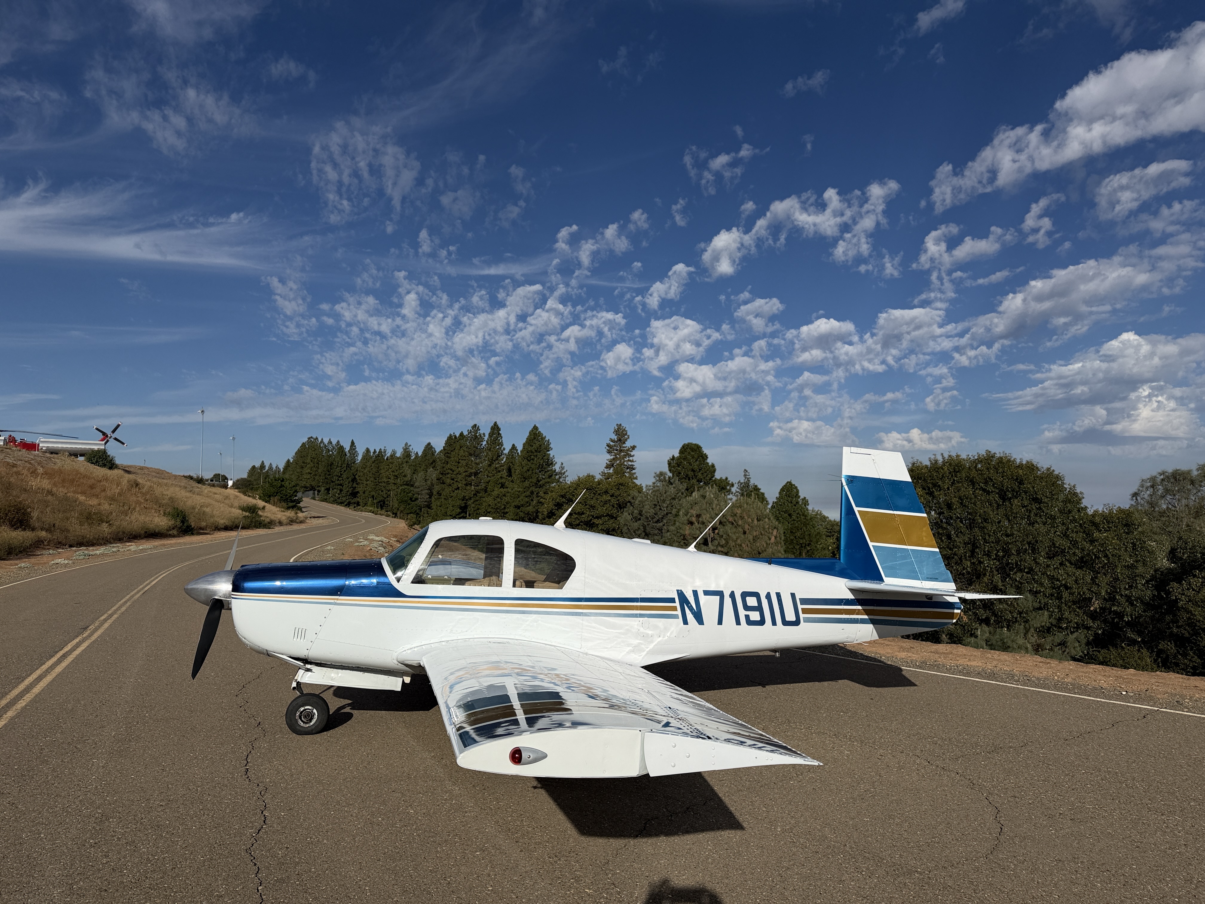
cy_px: 452
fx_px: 835
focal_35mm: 24
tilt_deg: +4.0
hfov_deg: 71.6
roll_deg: +0.1
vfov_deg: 56.8
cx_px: 602
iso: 80
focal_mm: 6.76
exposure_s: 1/11905
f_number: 1.78
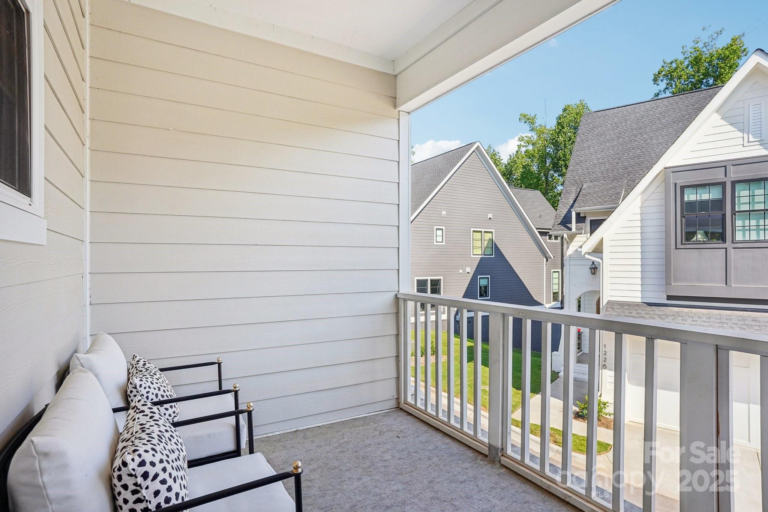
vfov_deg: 67.4
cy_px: 256
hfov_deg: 90.0
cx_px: 384
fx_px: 384
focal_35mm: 18
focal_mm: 18
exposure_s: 1/400
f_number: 7.1
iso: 400
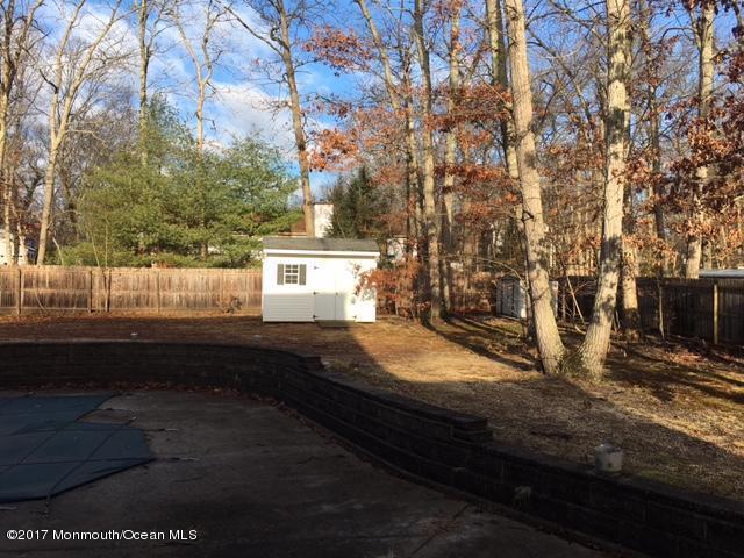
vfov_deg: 48.2
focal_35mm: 29
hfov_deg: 61.7
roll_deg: -1.3
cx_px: 372
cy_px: 279
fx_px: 623
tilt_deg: +1.9
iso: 25
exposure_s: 1/818
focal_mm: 4.15
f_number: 2.2
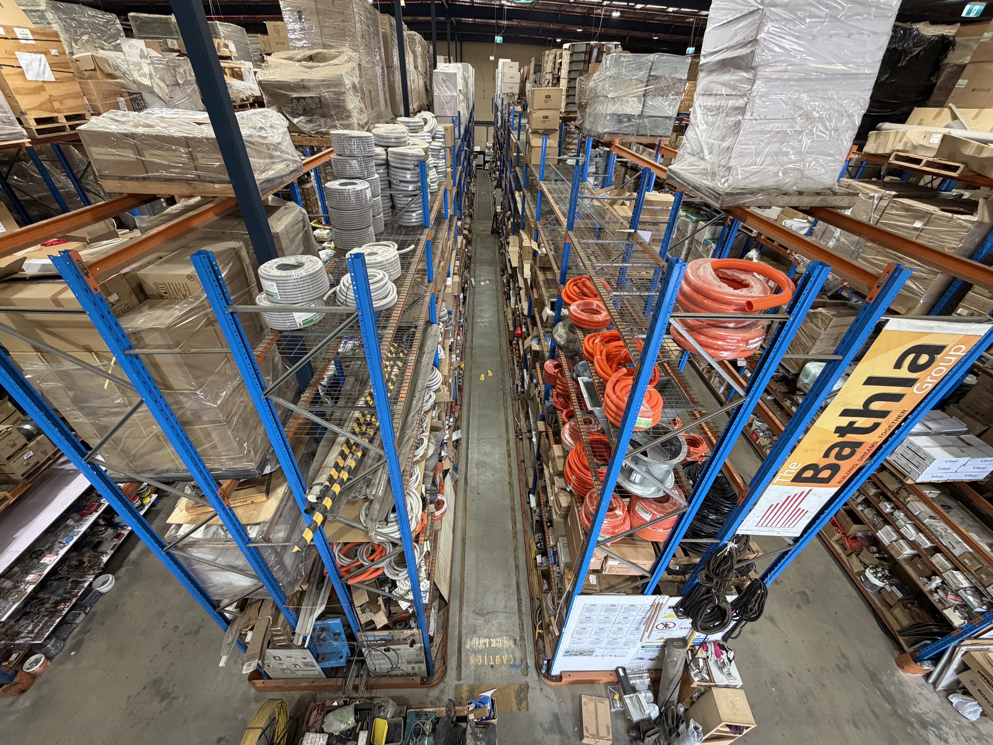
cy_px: 372
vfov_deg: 85.7
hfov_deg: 102.1
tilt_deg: -36.3
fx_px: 402
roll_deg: -1.3
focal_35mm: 14
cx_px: 496
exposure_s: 1/100
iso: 320
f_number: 2.2
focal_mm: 2.22
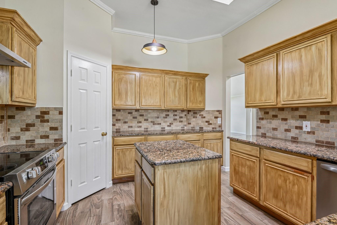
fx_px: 168
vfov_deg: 67.4
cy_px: 112
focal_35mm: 18
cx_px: 168
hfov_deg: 90.0
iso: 400
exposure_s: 1/13
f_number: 8
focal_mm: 18
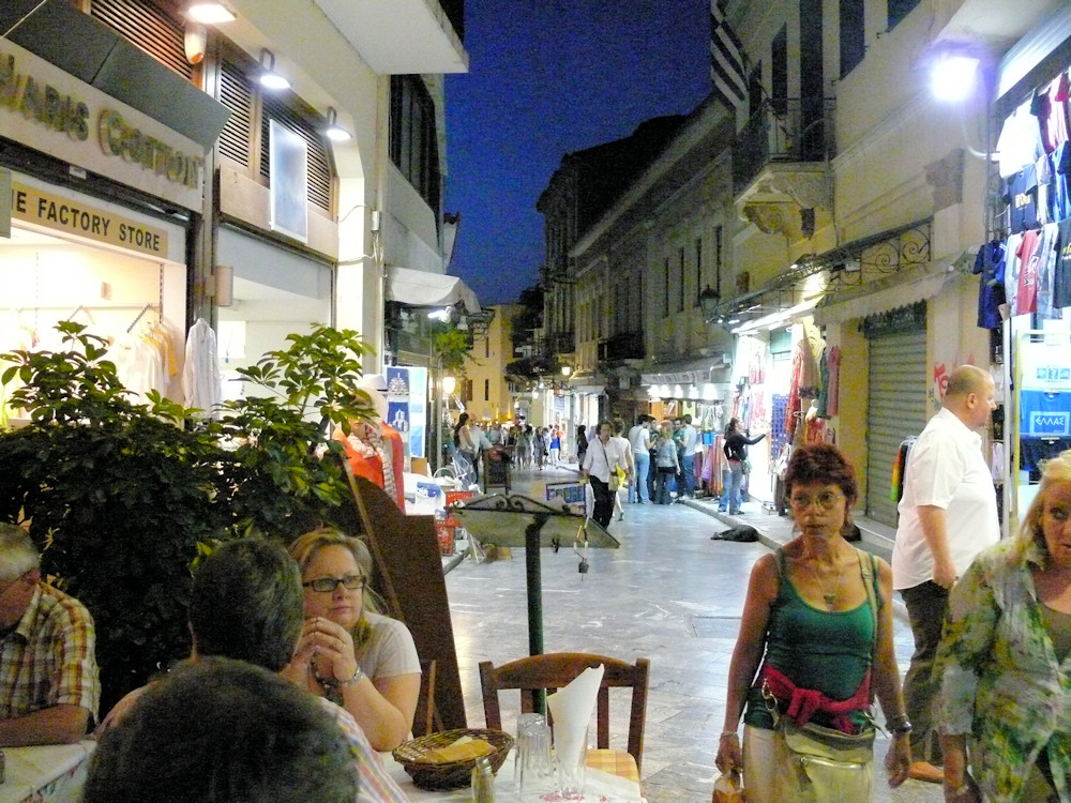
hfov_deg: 52.6
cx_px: 536
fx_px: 1083
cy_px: 402
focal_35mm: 35
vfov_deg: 40.7
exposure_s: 1/80
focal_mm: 7.4
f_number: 2.8
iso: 1600
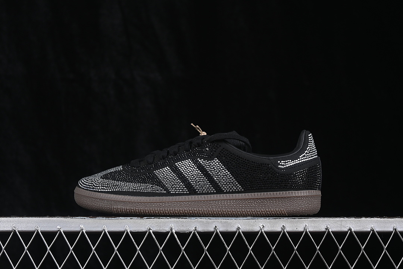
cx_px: 202
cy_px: 134
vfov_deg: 18.2
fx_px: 840
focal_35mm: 75
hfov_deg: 27.0
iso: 160
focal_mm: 50
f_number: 6.3
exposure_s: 1/60
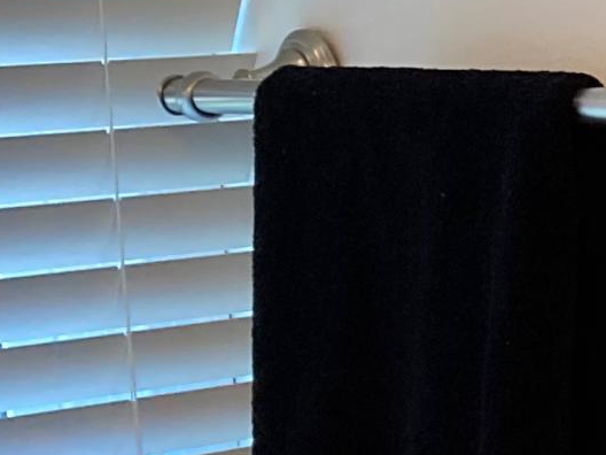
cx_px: 1399
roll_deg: +1.3
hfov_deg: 10.8
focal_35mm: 159
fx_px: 2784
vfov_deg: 9.3
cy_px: 324
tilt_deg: -6.8
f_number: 1.8
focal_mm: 3.99
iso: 160
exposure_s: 1/60
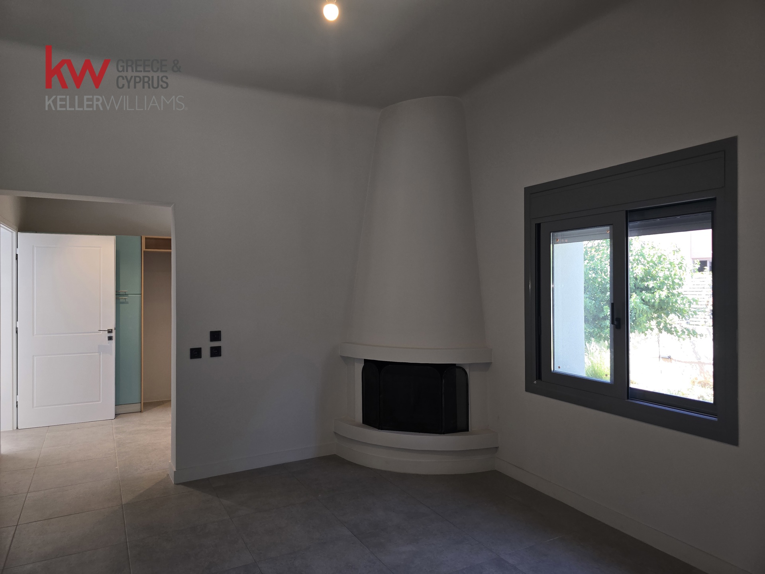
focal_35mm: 23
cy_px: 287
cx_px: 382
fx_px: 508
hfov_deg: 73.9
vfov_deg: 58.9
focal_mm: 6.3
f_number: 1.7
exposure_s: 1/50
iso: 40
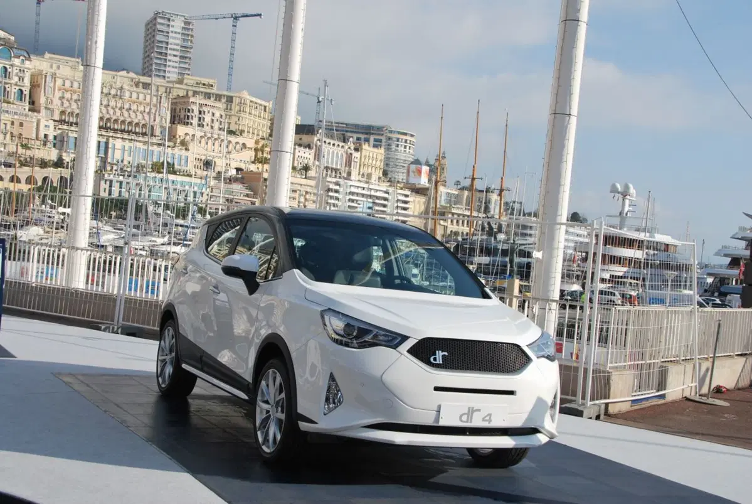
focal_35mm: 48
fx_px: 1004
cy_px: 252
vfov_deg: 28.2
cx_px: 376
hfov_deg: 41.1
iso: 125
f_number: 10
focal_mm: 32
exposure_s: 1/250
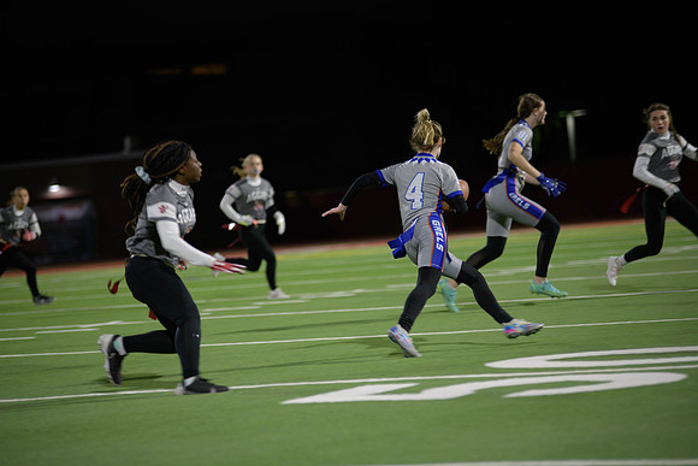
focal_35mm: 165
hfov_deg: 12.4
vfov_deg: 8.3
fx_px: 3200
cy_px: 233
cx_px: 349
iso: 800
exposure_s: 1/200
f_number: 2.8
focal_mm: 165
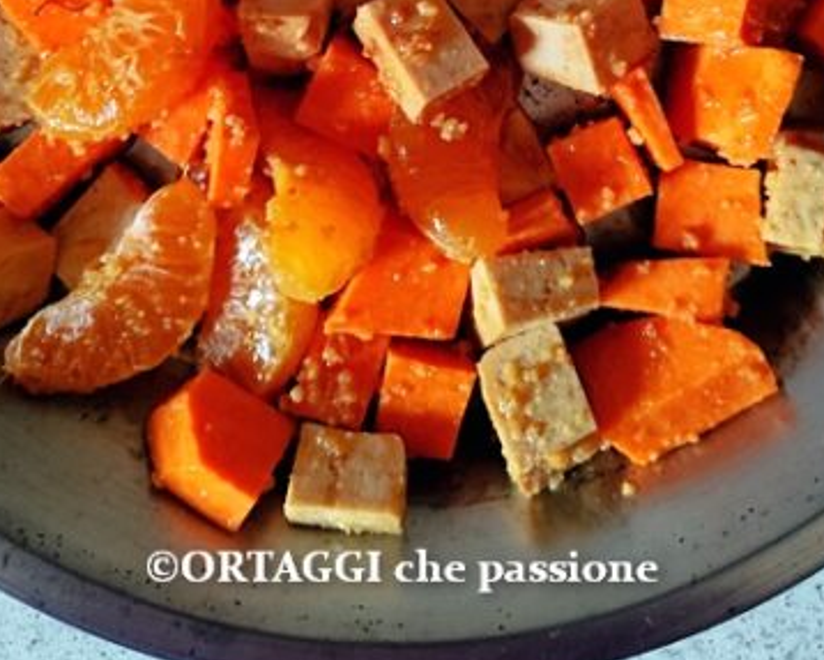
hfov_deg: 39.5
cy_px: -115
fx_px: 1147
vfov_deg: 28.3
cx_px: 413
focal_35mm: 47
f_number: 1.65
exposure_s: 1/33.3
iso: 500
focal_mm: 6.14
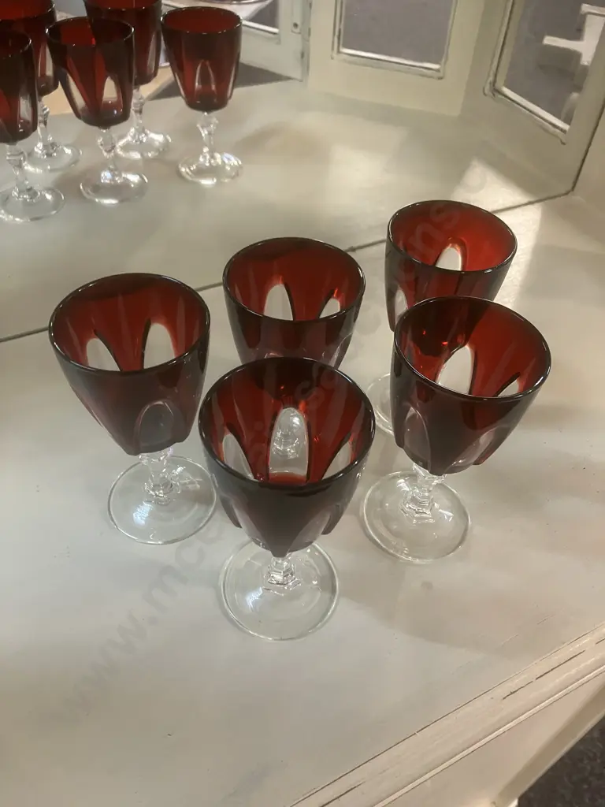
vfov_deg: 63.4
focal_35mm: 28
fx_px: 652
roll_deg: -5.1
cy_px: 404
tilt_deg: -43.6
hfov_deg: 49.7
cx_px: 302
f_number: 1.8
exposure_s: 1/33
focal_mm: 3.99
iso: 250
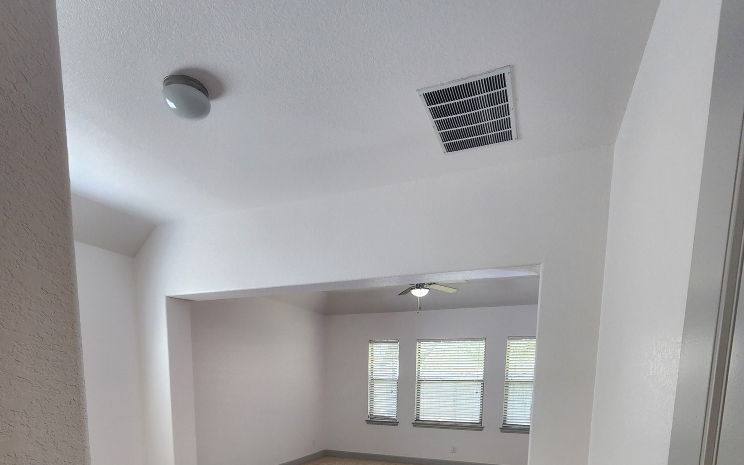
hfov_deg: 88.0
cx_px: 367
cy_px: 438
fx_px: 385
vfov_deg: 52.7
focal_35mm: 19
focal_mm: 2.2
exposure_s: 1/50
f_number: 2.2
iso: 125
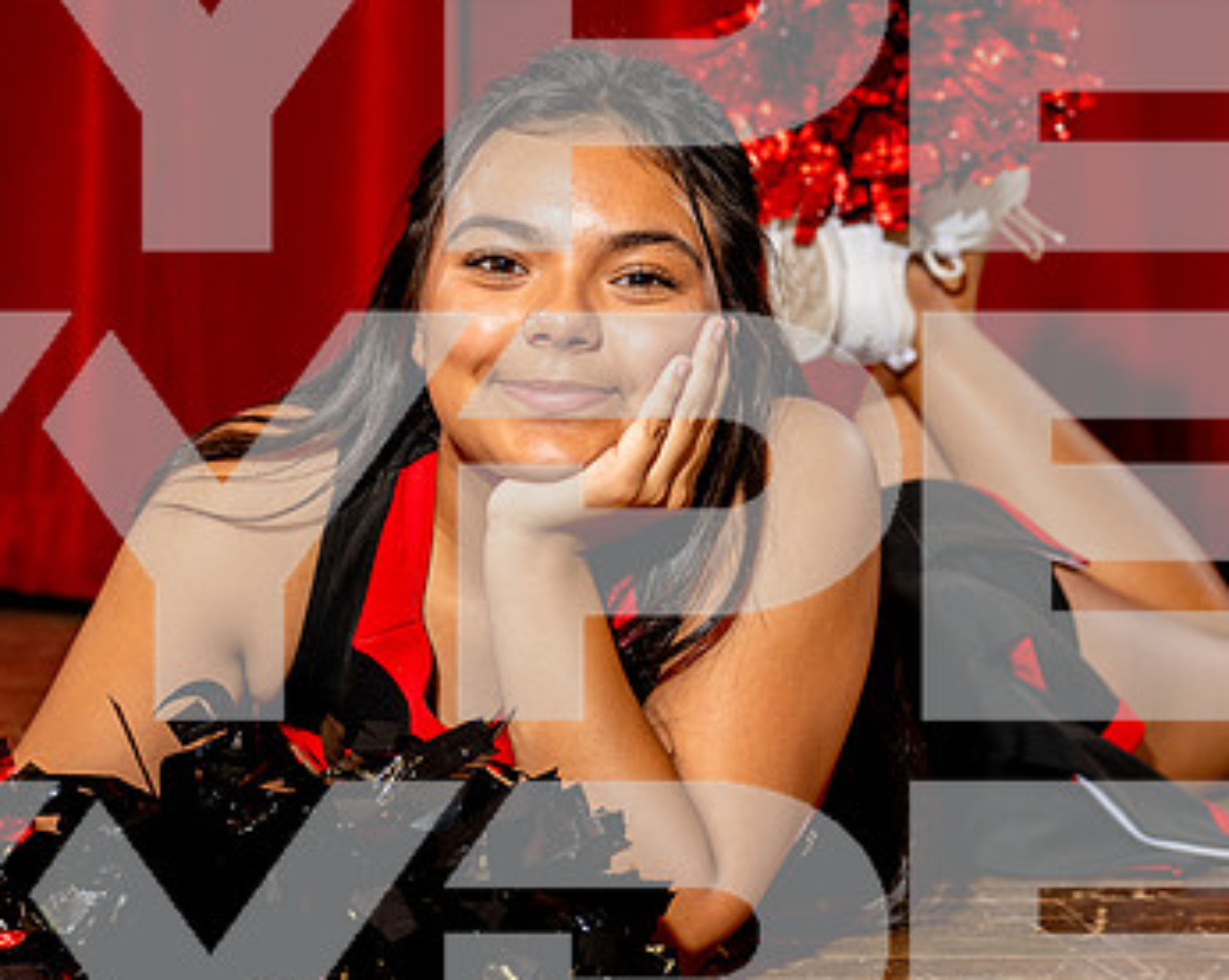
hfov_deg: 19.1
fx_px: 3633
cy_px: 501
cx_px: 373
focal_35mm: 100
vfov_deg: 15.4
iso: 500
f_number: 4
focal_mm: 53
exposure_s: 1/250
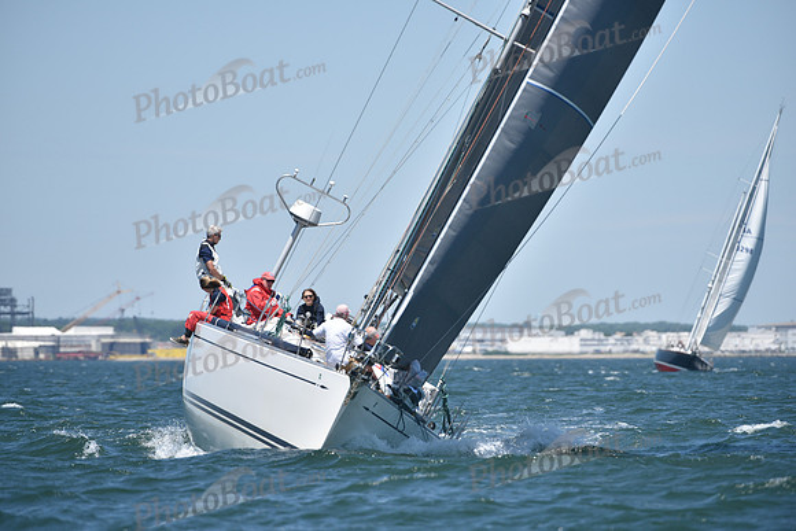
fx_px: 8846
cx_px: 398
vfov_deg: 3.4
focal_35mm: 400
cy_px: 266
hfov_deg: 5.2
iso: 250
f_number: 5
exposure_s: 1/1600
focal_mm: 400
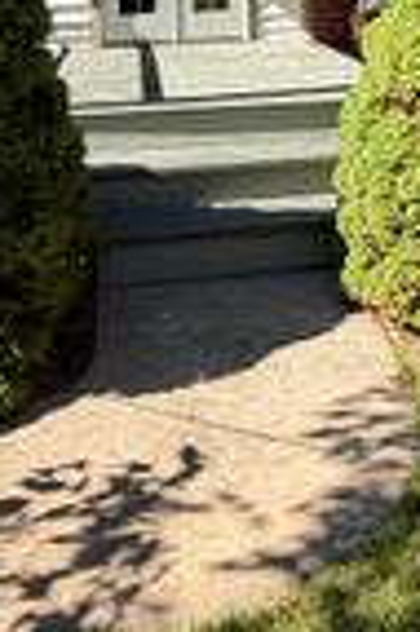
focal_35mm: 51
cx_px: 314
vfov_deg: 33.0
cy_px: -95
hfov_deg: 26.1
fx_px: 895
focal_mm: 2.22
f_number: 2.2
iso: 50
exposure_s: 1/268
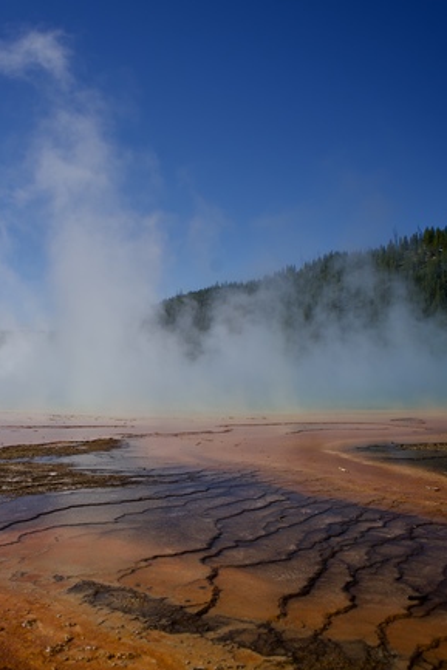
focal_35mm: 36
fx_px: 670
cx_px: 200
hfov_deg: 36.9
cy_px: 339
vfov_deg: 53.1
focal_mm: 30
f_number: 5
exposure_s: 1/1600
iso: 100
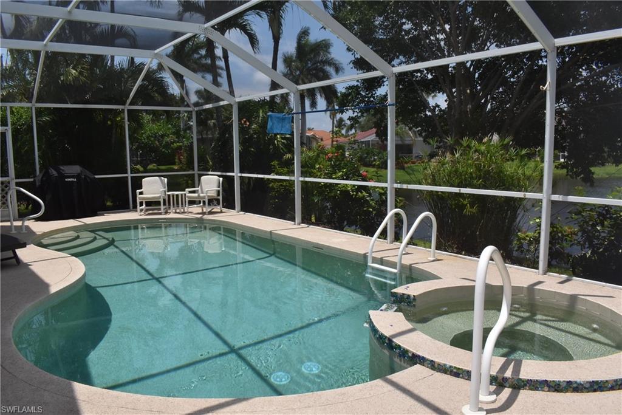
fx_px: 467
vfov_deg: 47.9
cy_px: 208
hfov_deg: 67.4
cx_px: 311
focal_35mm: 27
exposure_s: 1/200
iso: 400
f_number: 22
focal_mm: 18
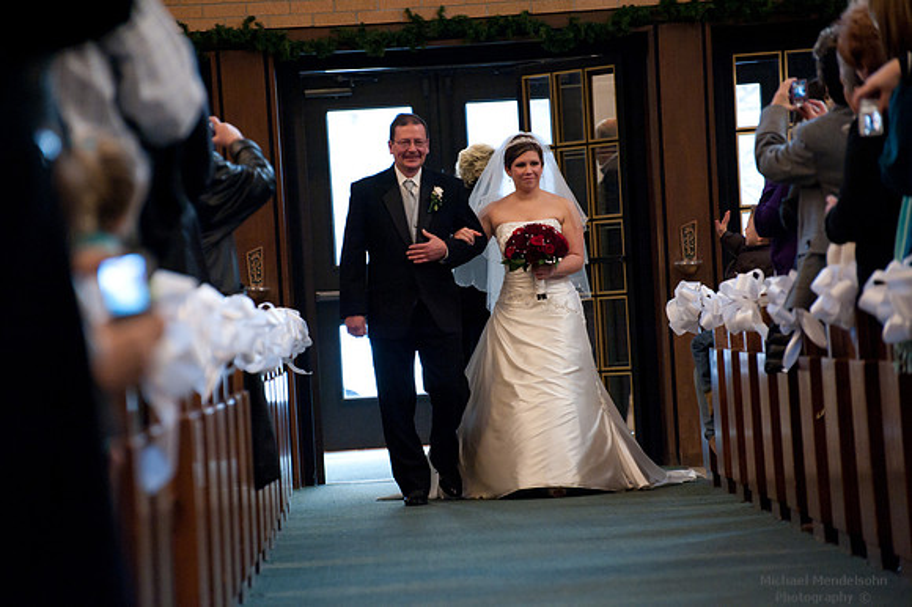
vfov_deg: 7.4
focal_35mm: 185
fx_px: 4684
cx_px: 456
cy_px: 304
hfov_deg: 11.1
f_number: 5.6
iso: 5000
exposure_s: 1/80
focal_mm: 185
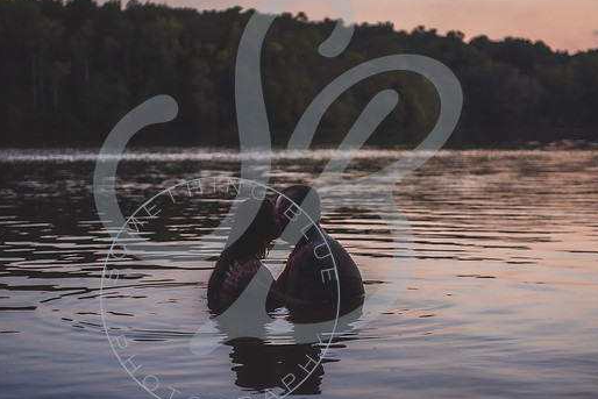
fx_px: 1396
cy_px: 198
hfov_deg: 24.2
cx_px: 283
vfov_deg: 16.3
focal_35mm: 84
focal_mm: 70
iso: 200
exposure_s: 1/250
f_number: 2.8
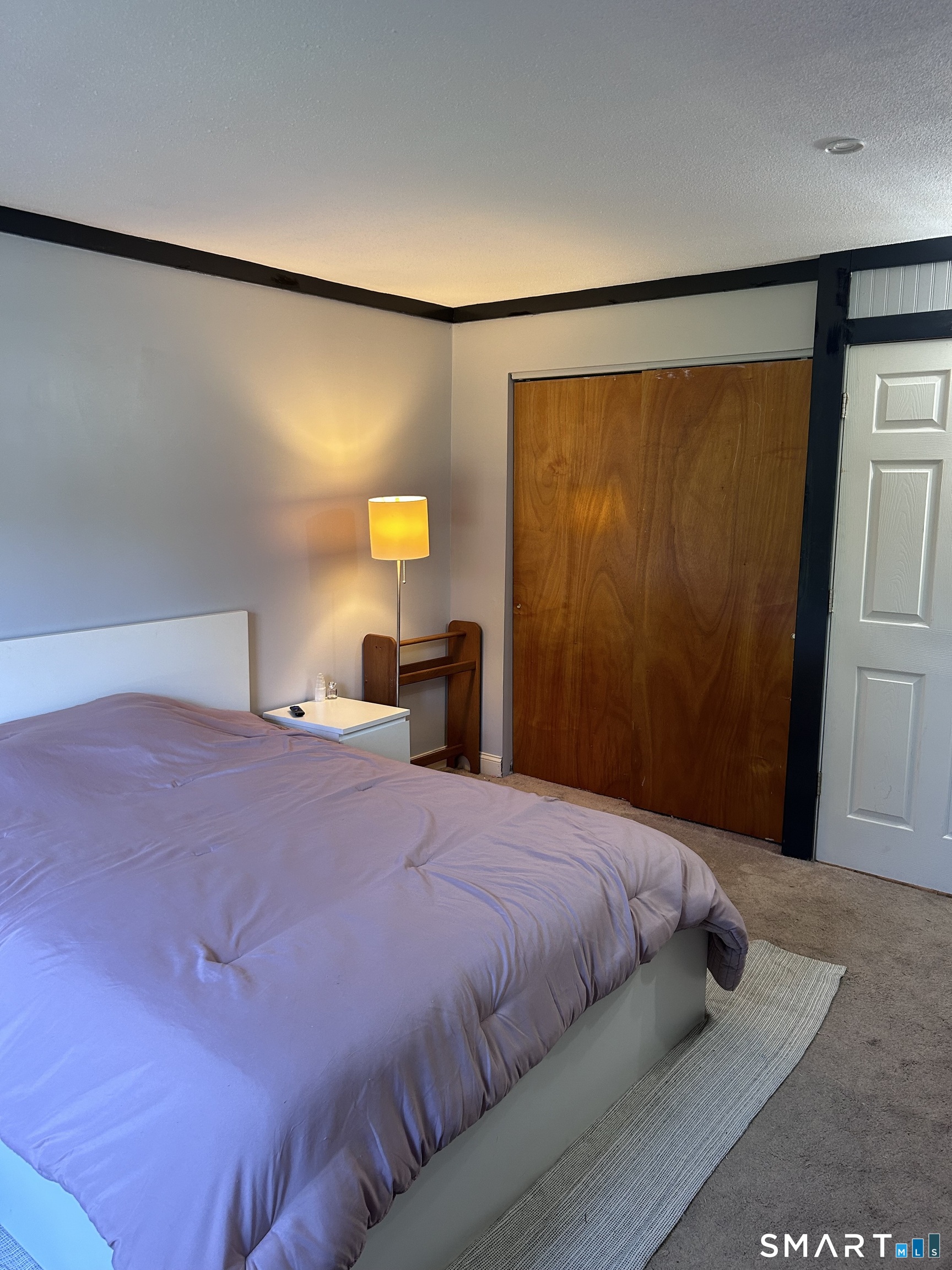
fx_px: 953
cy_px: 635
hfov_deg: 53.1
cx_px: 476
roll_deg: -0.3
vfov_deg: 67.3
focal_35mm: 26
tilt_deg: -8.9
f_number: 1.5
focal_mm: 5.7
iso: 160
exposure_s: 1/60
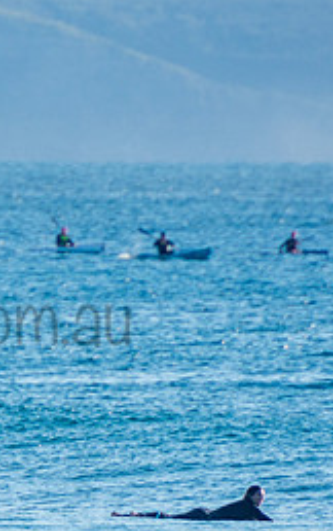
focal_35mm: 1476
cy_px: 325
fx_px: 21361
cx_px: -43
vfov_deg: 1.4
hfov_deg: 0.9
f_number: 5.6
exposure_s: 1/1250
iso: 220
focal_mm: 400
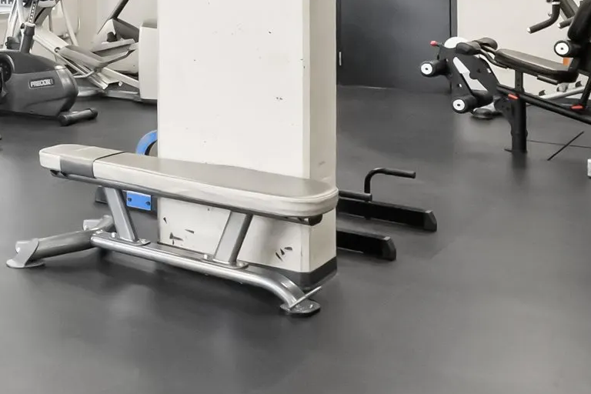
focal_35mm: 54
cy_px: -88
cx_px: -102
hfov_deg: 31.5
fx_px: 886
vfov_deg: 22.9
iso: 250
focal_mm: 9
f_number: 9
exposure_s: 1/13
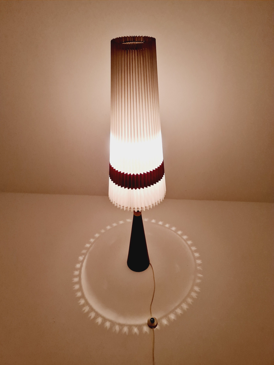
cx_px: 137
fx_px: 264
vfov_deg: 69.4
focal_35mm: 25
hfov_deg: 54.9
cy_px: 182
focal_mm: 7
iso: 400
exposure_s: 1/50
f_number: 1.8
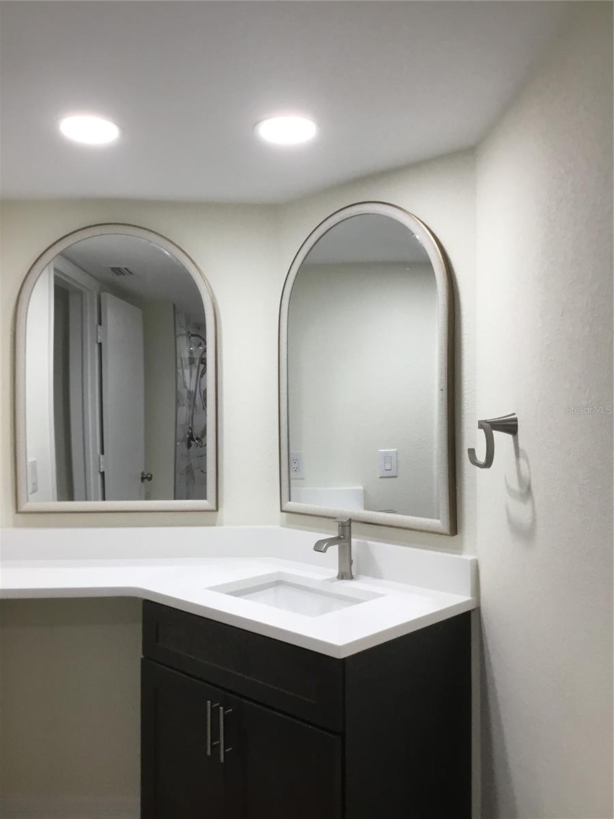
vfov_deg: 58.4
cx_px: 307
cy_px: 410
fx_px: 733
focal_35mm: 31
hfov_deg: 45.4
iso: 32
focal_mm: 3.3
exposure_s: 1/30
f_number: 2.4
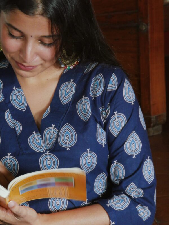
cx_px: 84
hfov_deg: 5.7
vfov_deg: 7.6
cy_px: 112
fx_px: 1691
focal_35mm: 260
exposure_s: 1/13
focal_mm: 130
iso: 1600
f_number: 14
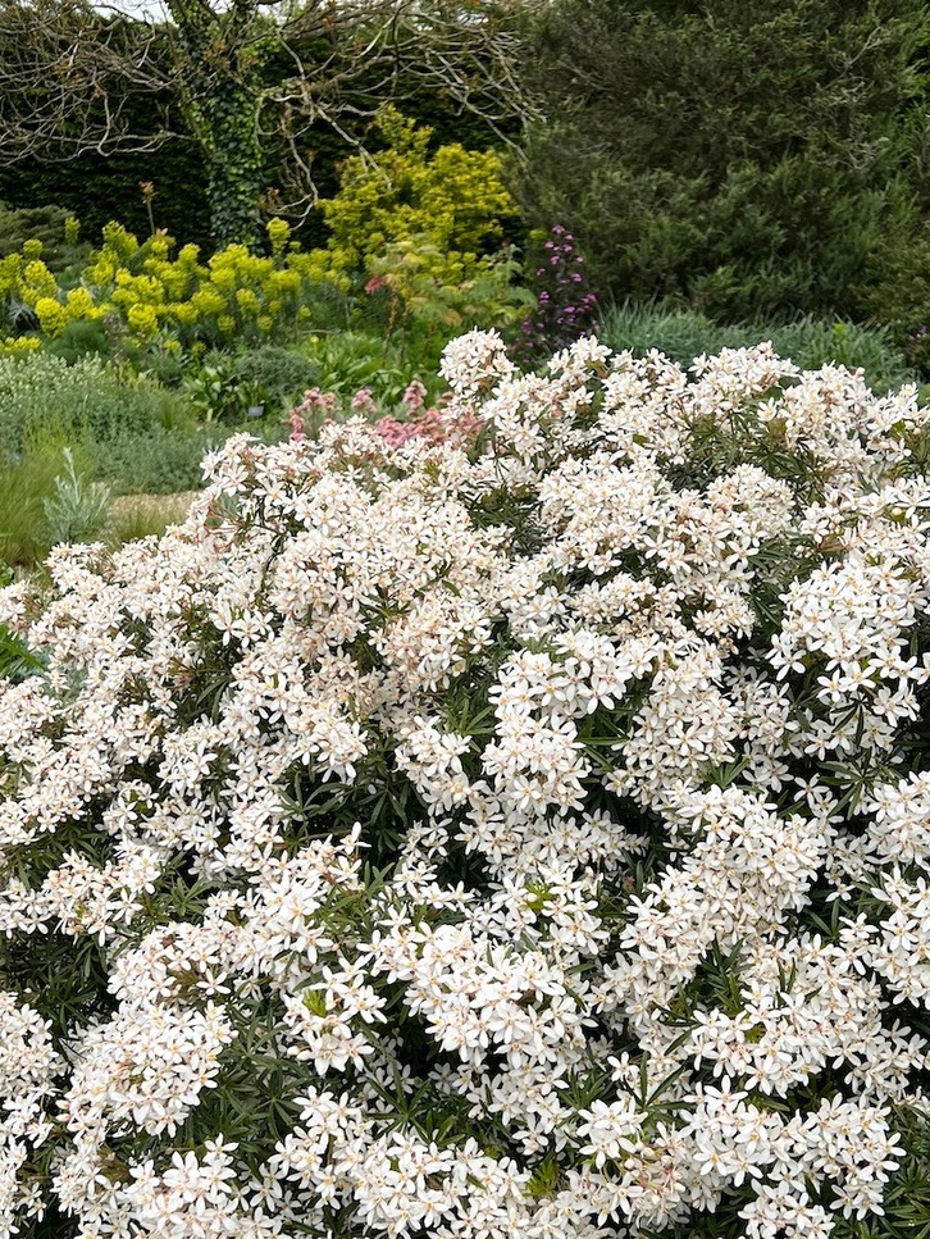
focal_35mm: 43
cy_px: 832
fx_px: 1539
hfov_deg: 33.6
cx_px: 505
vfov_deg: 43.2
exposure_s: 1/2252
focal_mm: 5.7
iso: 50
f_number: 1.5
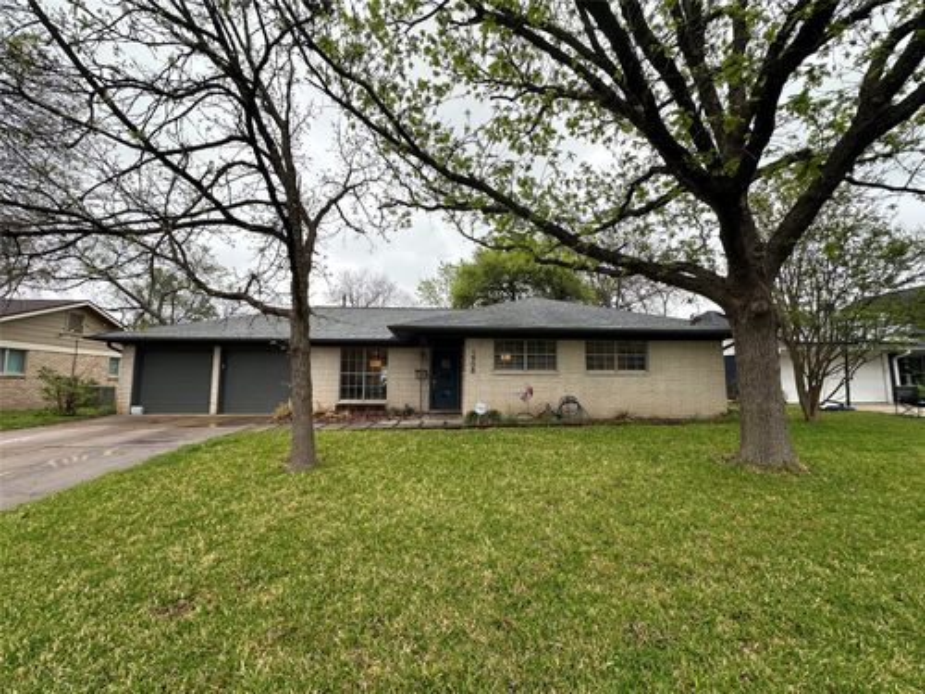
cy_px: 347
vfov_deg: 85.7
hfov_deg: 102.1
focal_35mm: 14
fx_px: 374
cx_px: 462
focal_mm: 2.22
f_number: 2.2
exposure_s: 1/190
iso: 40
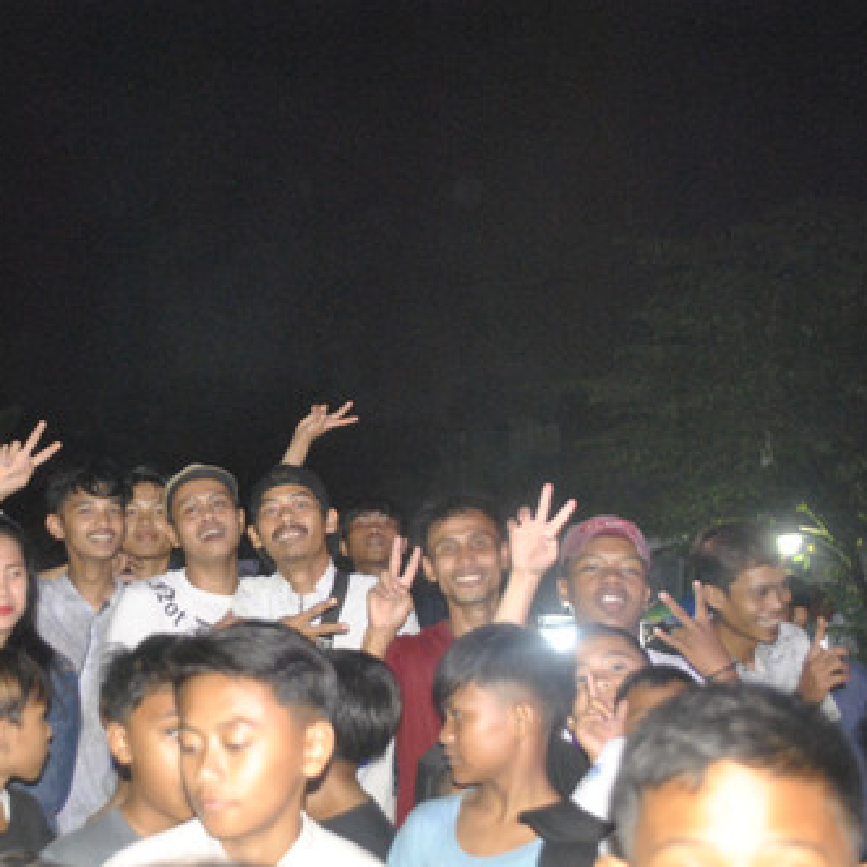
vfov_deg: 34.0
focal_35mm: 50
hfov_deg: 33.6
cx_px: 259
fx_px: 1417
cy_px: 431
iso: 1600
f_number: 4.2
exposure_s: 1/25
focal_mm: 26
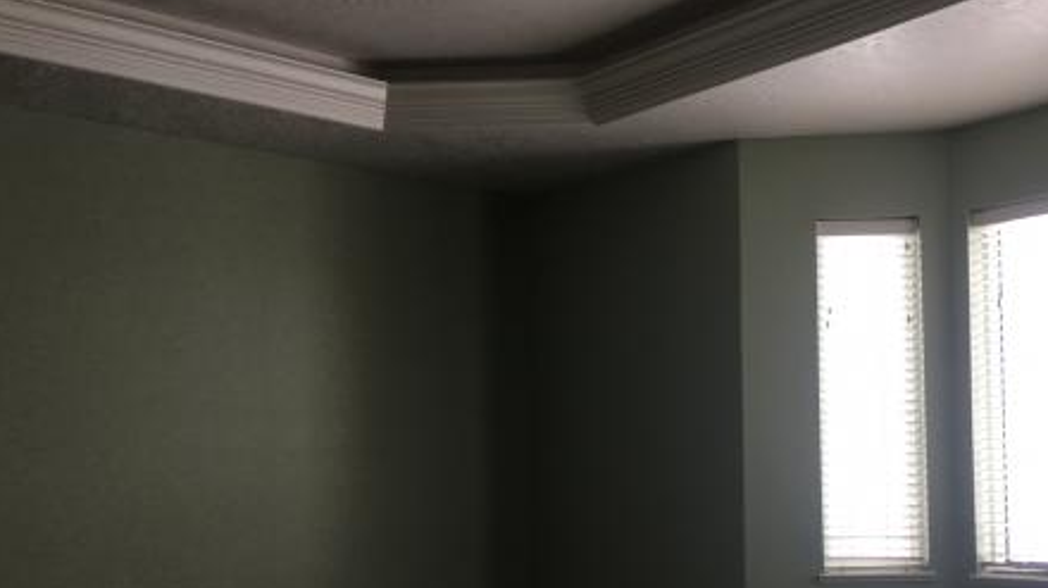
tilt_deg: +2.3
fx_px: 1278
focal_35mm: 46
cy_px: 448
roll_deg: +0.9
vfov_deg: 25.6
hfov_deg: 44.3
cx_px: 638
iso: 32
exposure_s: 1/120
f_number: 2.2
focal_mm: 4.15
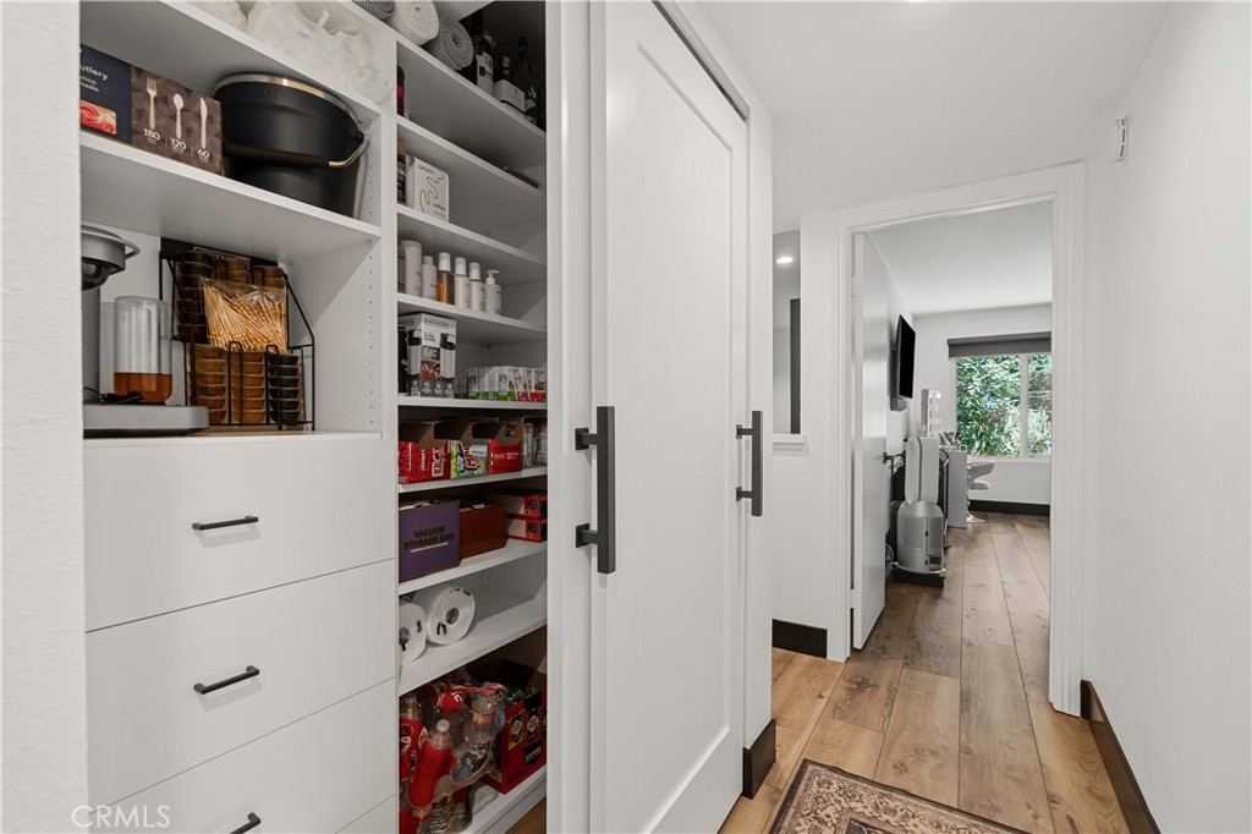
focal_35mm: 15
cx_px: 626
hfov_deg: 100.4
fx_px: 521
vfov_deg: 77.3
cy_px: 417
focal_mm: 10
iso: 320
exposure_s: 1/8
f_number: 7.1
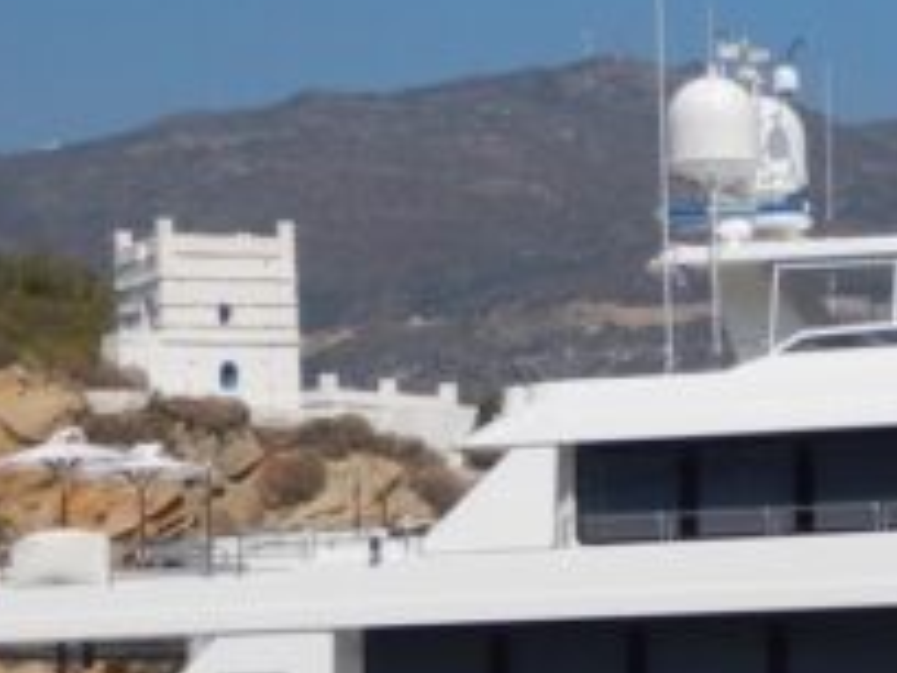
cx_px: 721
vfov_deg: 7.6
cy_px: 537
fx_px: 5079
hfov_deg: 10.1
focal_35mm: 196
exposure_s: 1/400
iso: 125
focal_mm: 9.2
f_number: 8.7
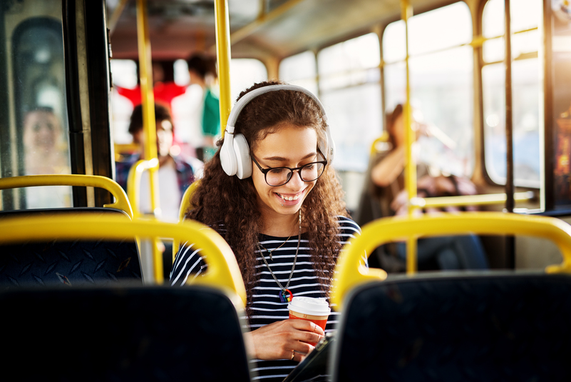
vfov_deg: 27.0
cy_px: 191
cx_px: 286
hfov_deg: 39.6
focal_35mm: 50
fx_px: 793
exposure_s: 1/640
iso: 320
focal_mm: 50
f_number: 2
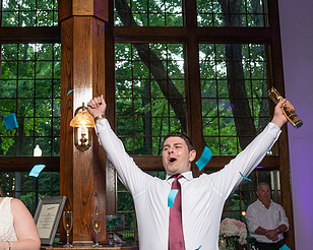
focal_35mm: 50
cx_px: 91
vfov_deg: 30.1
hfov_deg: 36.8
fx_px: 463
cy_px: 162
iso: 2000
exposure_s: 1/200
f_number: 5.6
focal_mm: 28
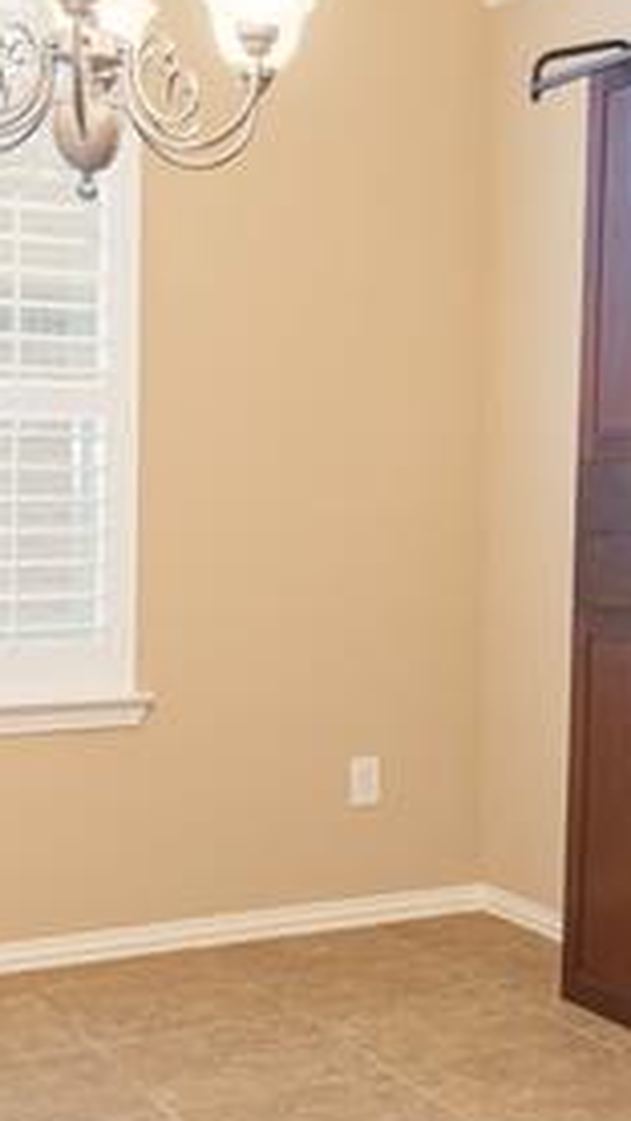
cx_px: 635
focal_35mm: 62
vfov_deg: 33.8
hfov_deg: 18.9
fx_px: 1843
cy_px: 488
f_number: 7.1
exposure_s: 1.3
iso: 100
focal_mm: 16
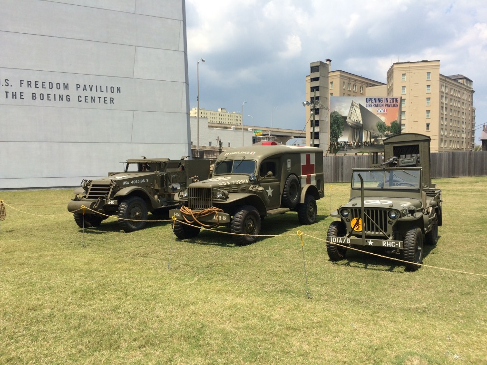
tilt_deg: -3.4
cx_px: 244
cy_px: 182
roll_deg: +0.9
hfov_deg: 61.7
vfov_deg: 48.2
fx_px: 408
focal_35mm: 29
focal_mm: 4.15
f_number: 2.2
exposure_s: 1/2283
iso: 32
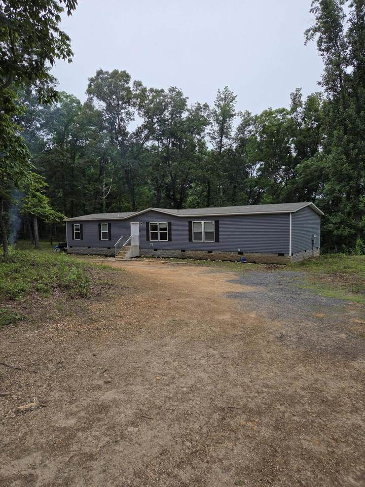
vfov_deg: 73.9
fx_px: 323
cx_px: 182
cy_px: 244
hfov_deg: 58.9
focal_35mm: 23
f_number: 1.8
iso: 80
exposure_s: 1/895
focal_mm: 5.4
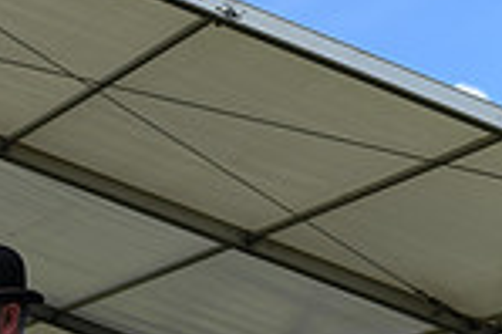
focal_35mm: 195
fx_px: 2716
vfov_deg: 6.8
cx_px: -458
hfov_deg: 9.9
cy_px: 607
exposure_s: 1/1250
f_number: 5.6
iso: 125
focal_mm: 50
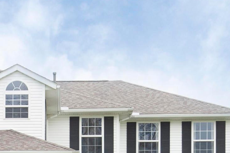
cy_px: 299
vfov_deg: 7.3
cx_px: 1
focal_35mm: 180
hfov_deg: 11.3
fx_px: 1149
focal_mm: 44
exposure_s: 1/250
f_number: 9
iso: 500
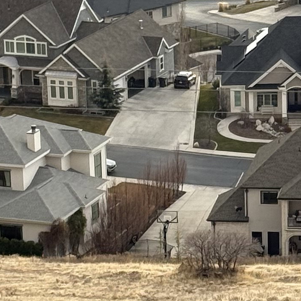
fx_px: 2381
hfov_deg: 7.2
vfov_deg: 7.2
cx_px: 192
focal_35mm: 242
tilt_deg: -19.0
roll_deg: +1.4
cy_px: 272
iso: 100
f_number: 1.78
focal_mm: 6.76
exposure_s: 1/837
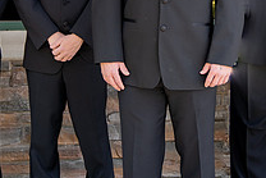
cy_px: -37
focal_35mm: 109
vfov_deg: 12.3
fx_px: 806
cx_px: 214
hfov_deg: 18.6
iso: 100
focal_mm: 29
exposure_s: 1/200
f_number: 2.8
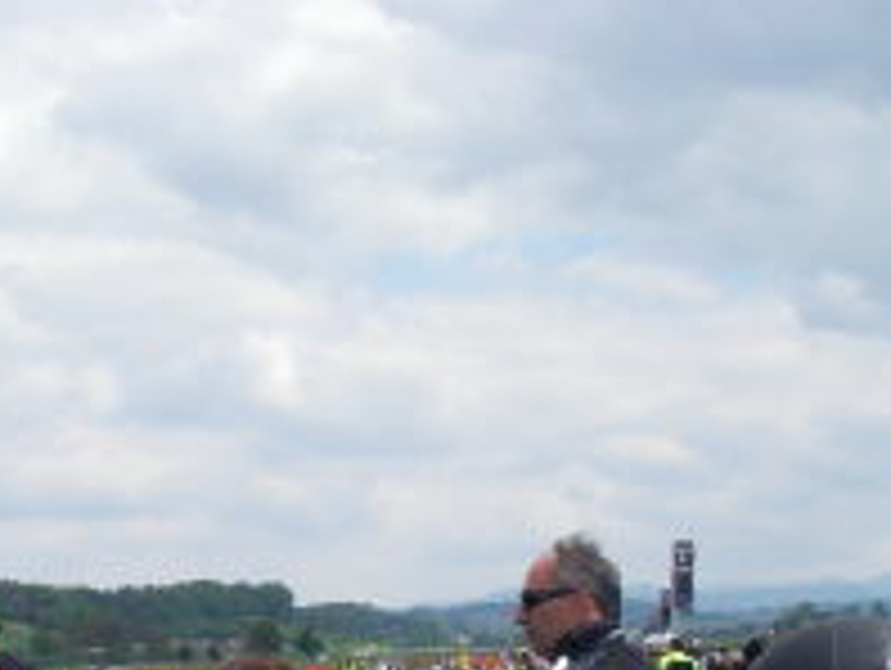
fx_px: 2371
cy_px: 719
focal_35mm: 92
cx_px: 234
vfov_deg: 15.7
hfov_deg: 21.1
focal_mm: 6.3
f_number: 6.6
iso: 64
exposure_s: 1/160
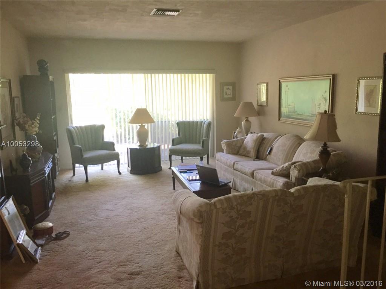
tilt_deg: -7.9
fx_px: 323
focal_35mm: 29
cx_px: 193
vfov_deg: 48.2
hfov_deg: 61.7
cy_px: 144
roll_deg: +0.0
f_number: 2.2
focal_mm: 4.15
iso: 100
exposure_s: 1/30
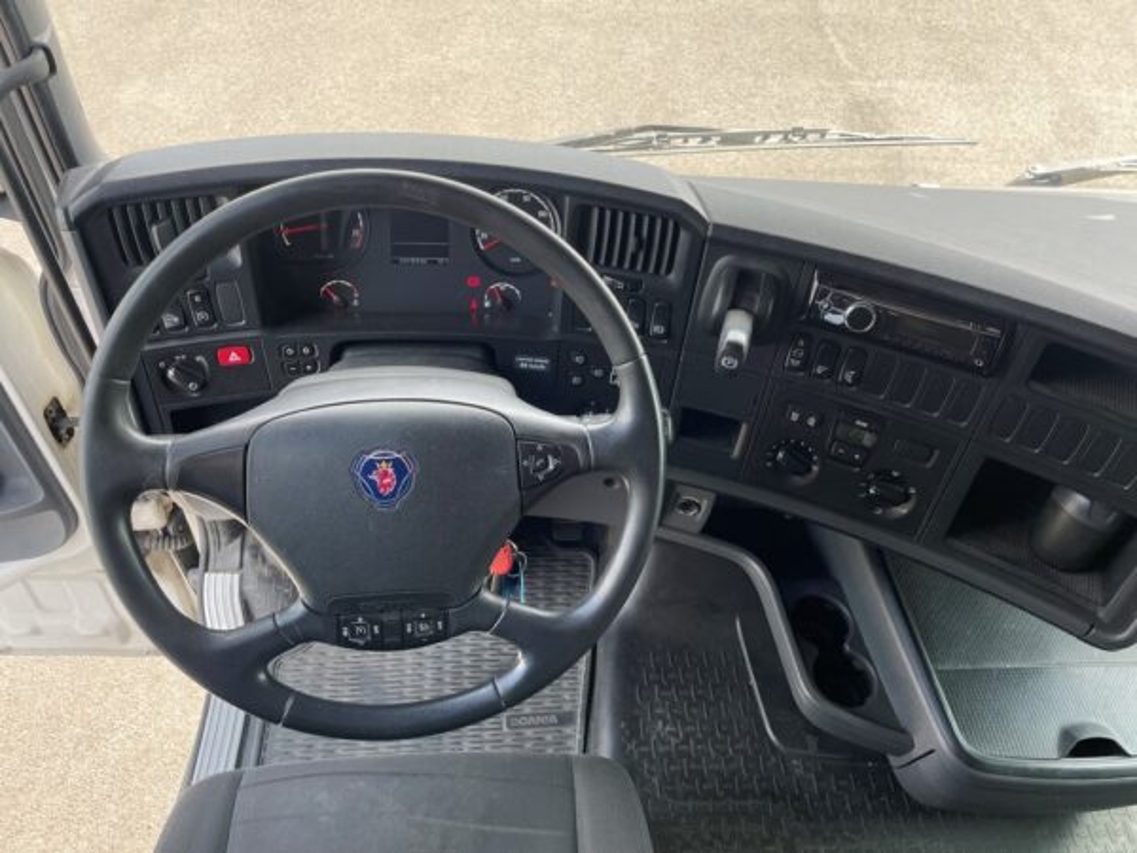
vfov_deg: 53.1
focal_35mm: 26
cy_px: 426
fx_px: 854
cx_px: 568
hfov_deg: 67.3
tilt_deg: -48.0
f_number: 1.6
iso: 32
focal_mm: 4.2
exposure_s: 1/166
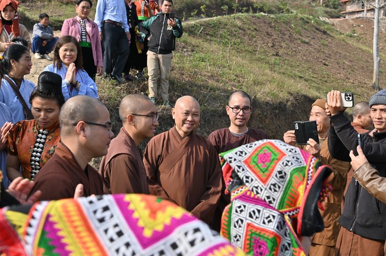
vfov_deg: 28.0
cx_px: 193
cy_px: 128
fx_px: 514
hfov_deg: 41.2
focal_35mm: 48
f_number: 9
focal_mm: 48
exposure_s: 1/250
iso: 100
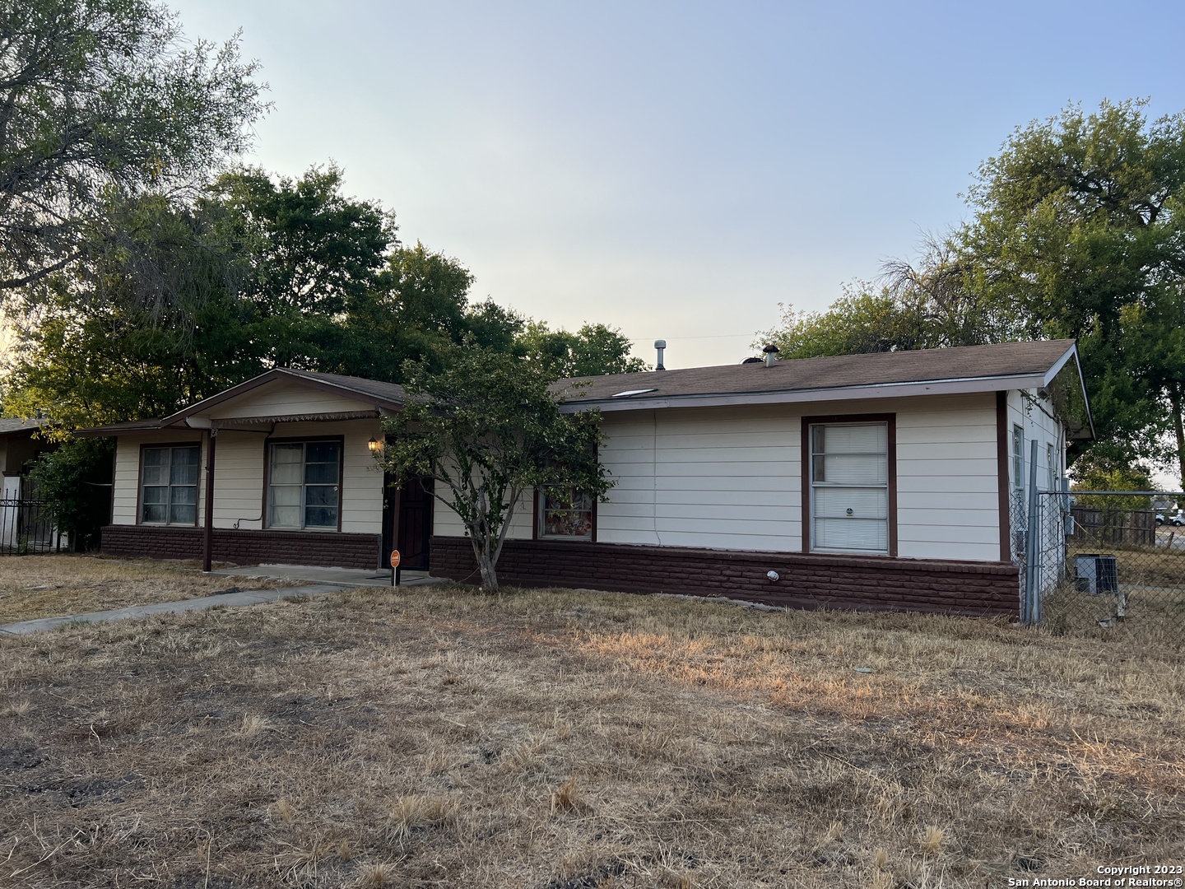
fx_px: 890
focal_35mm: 26
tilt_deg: +3.4
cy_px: 444
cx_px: 592
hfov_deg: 67.3
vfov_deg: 53.1
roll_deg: -0.7
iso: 50
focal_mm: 5.7
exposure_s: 1/1531
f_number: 1.5
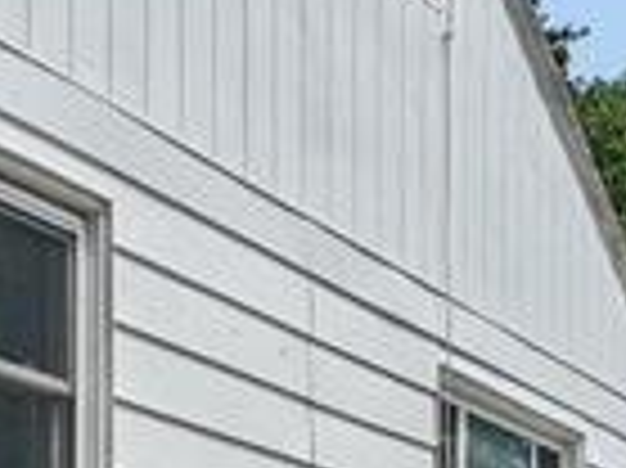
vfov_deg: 11.7
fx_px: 2168
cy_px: 729
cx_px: -513
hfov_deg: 14.4
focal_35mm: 120
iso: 50
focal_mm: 4.2
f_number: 1.6
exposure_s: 1/14900
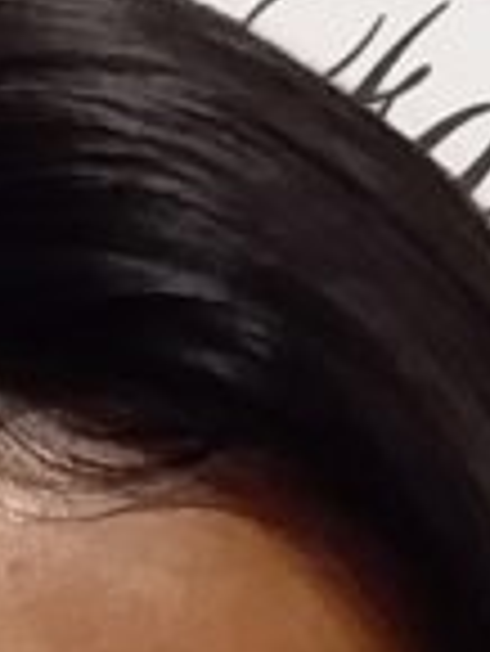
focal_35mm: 219
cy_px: 769
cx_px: -539
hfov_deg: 6.6
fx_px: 4127
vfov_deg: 8.9
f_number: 2.2
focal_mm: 3.3
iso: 200
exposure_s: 1/25
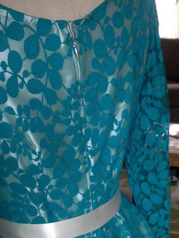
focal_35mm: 52
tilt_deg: -23.6
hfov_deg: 27.9
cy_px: 147
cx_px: 66
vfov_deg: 36.6
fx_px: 358
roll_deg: +3.8
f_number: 2.4
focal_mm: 4.12
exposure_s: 1/20
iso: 50
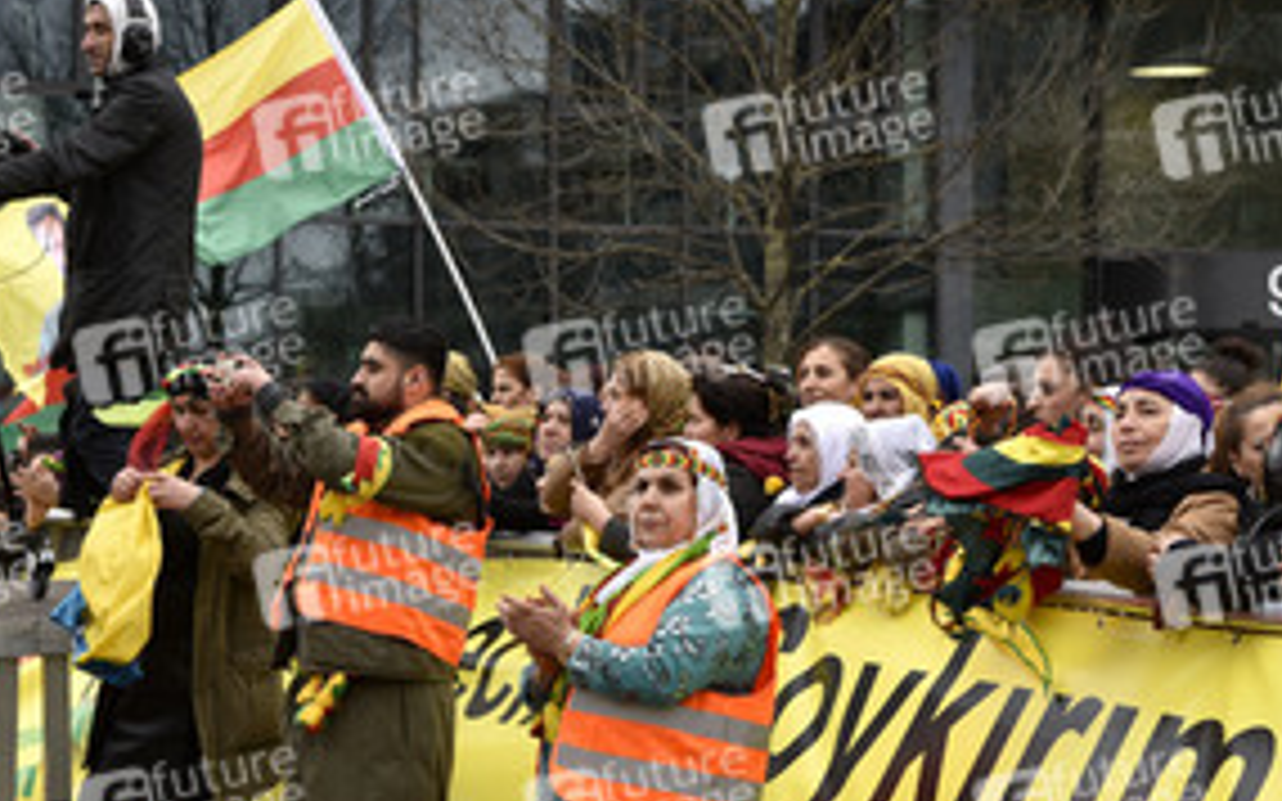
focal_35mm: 121
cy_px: 464
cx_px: 699
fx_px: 4227
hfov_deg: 17.2
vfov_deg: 10.8
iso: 400
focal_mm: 75
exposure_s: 1/200
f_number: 7.1
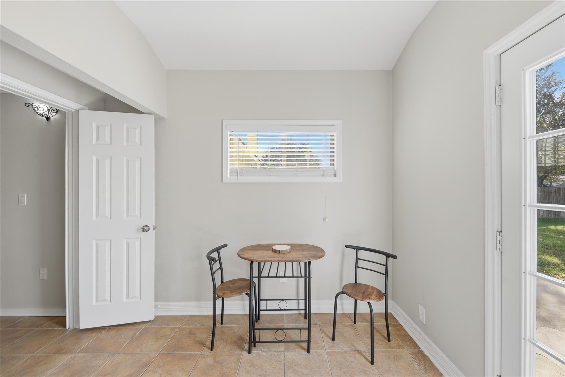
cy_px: 188
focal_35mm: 13
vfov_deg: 85.4
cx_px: 282
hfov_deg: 108.3
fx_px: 204
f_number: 7.1
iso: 160
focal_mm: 13
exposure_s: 1/200
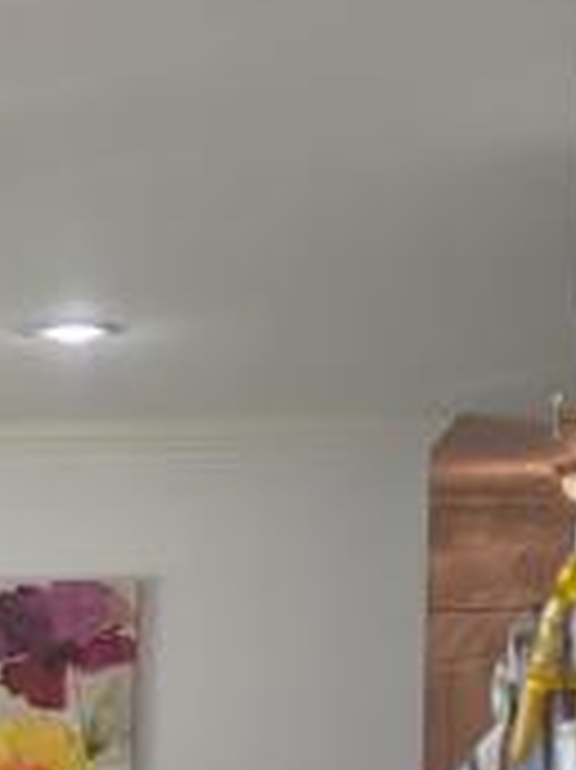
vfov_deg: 20.5
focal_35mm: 90
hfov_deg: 15.5
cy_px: 905
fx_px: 1999
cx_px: -189
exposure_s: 1/120
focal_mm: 6.9
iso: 47
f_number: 1.68
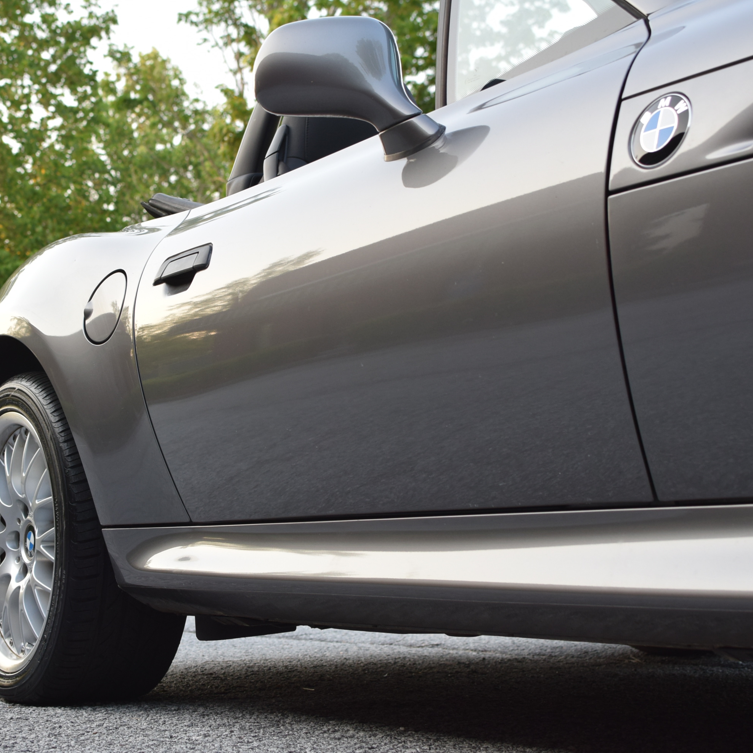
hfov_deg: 25.2
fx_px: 1665
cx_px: 185
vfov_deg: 25.5
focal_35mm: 68
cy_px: 374
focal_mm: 35
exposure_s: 1/100
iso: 400
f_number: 5
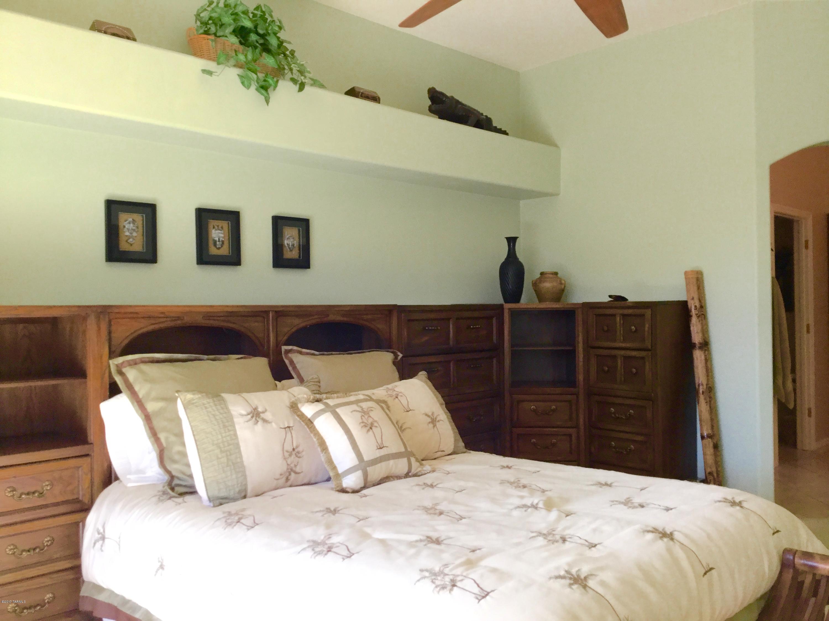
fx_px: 742
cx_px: 414
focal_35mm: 31
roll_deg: +0.7
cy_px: 310
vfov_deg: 45.4
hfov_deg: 58.4
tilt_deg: -0.2
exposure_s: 1/30
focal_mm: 3.3
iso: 25
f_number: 2.4
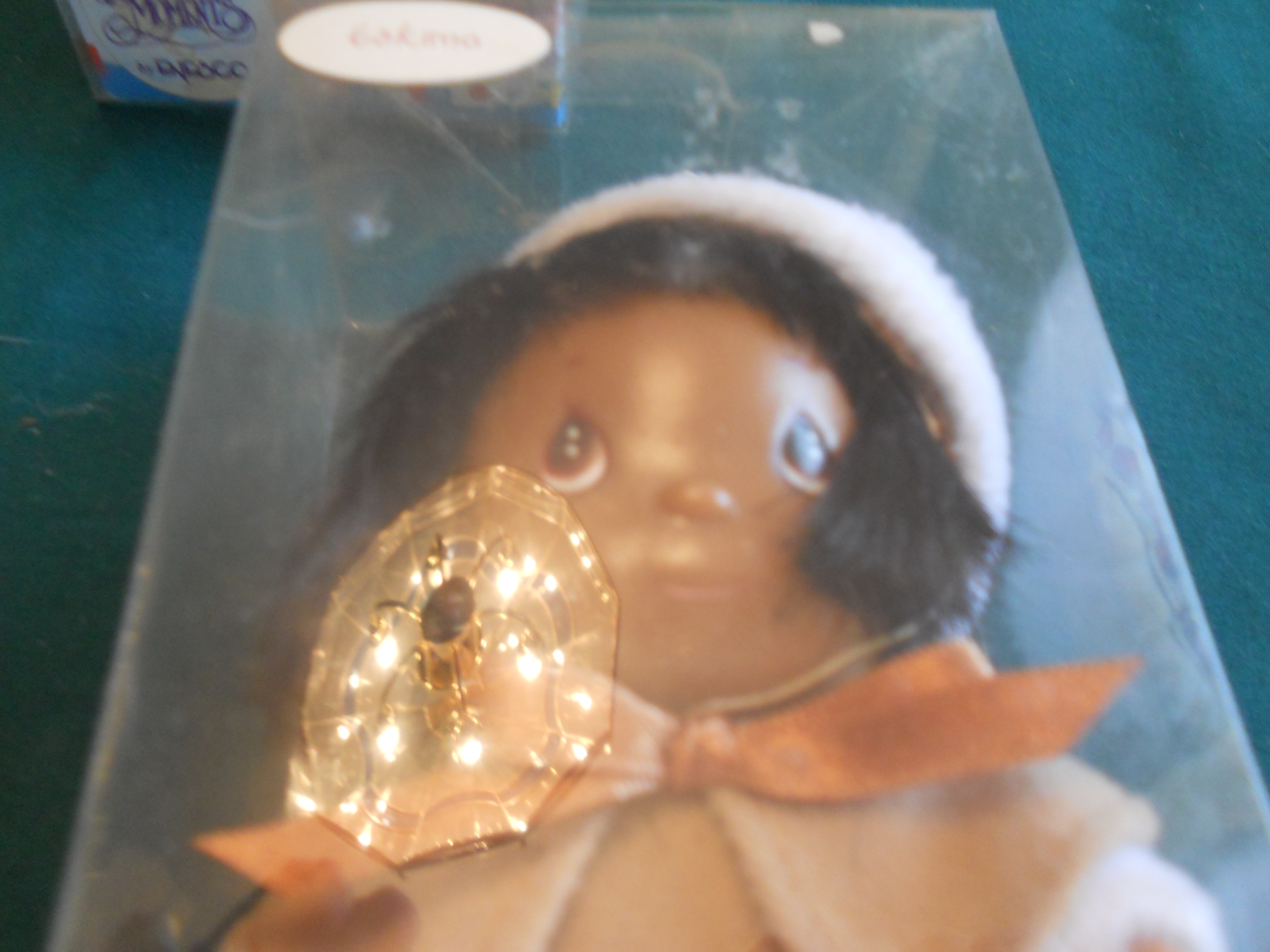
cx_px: 635
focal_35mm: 32
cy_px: 476
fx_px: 1174
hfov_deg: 56.8
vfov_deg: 44.2
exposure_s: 1/30
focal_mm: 5.8
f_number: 3.5
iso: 320
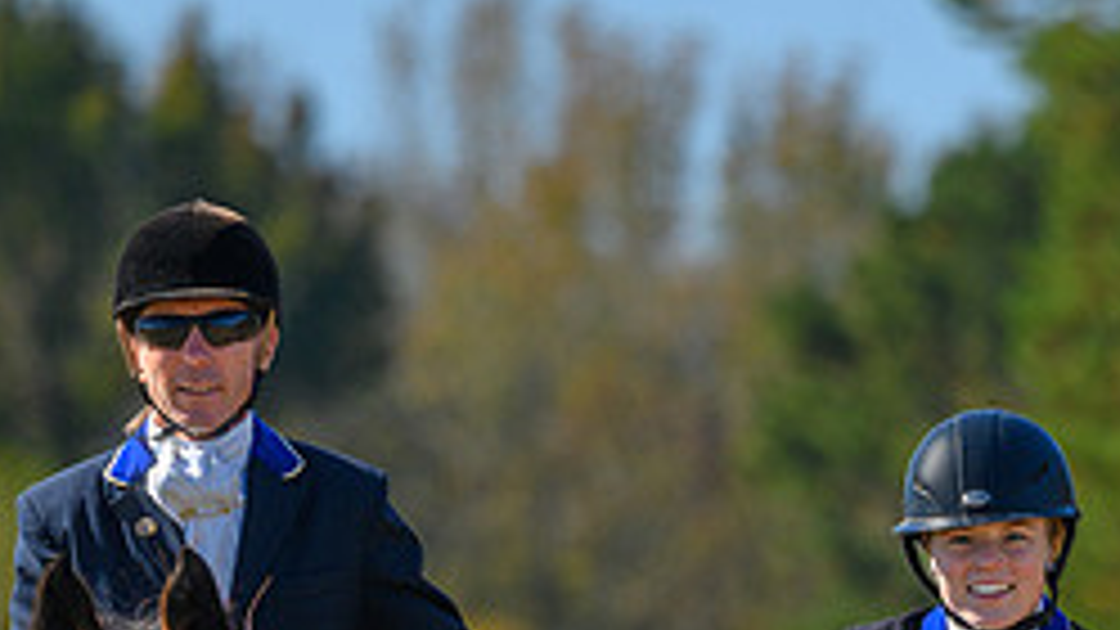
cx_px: 853
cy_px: 901
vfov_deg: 1.6
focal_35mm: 743
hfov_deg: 2.9
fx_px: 22063
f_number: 3.5
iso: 100
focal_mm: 200
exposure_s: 1/500
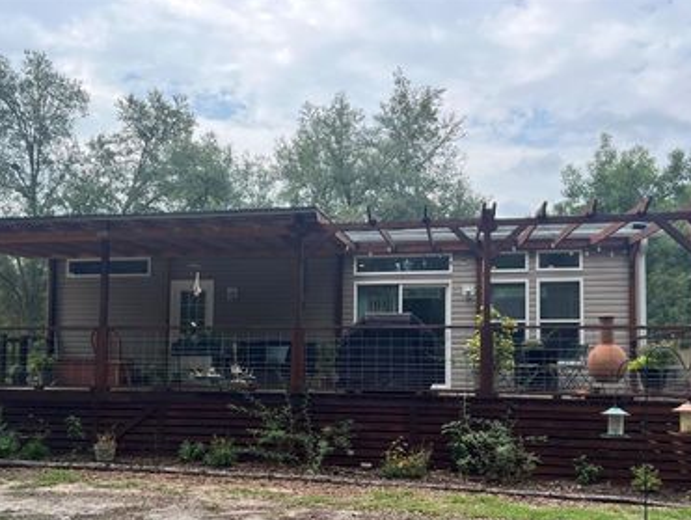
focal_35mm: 35
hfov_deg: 52.5
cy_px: 338
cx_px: 309
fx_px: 699
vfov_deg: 40.4
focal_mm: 5.7
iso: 50
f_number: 1.5
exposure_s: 1/1724
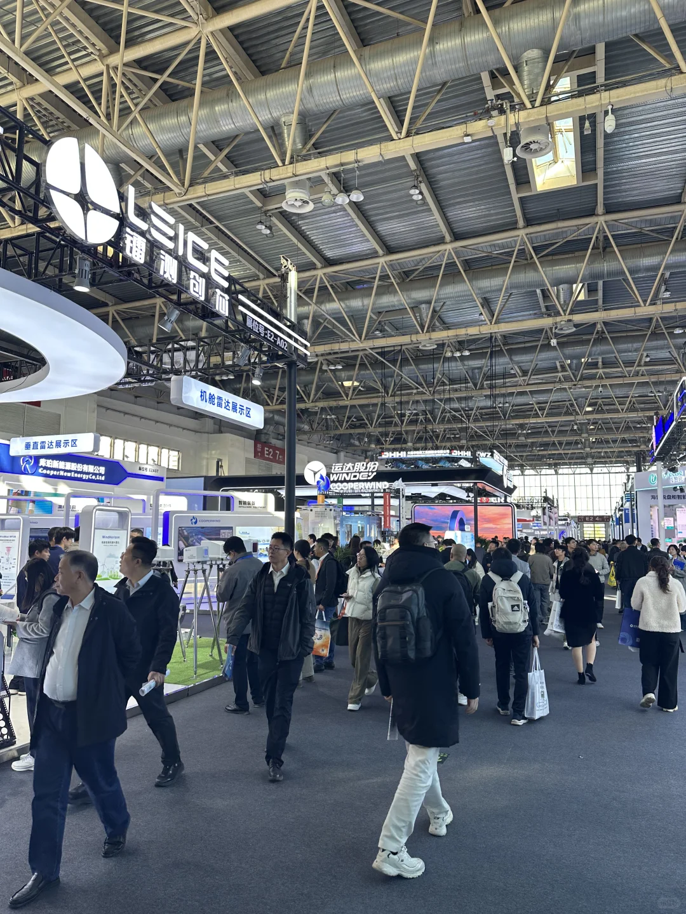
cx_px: 343
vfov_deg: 71.6
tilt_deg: +7.6
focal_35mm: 24
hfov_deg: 56.8
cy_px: 457
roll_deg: -0.4
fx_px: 634
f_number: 1.78
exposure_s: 1/100
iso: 80
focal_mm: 6.86
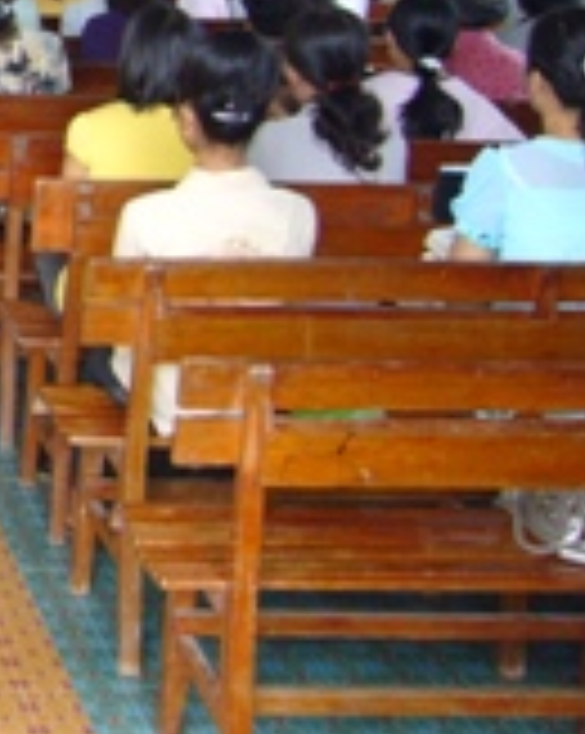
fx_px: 2038
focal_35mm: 94
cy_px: 5
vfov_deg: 19.8
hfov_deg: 14.6
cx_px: -414
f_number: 2.8
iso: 100
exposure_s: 1/25
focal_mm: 5.8
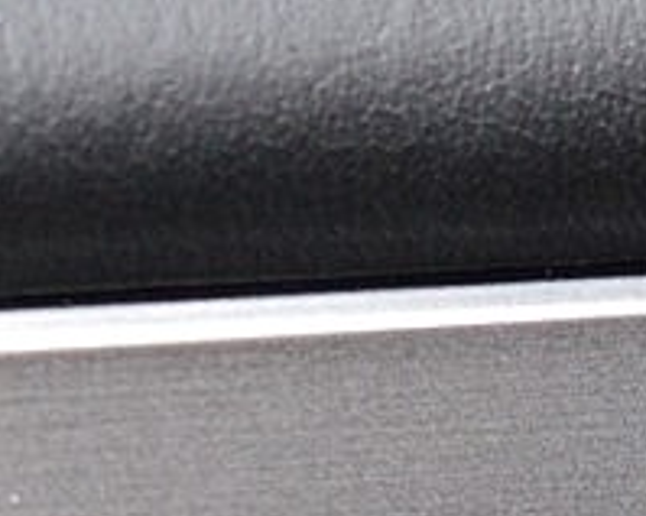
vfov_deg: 3.5
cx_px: 1490
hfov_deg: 4.3
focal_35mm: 437
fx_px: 8351
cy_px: 1022
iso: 800
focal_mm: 38
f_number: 7.1
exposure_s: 1/60
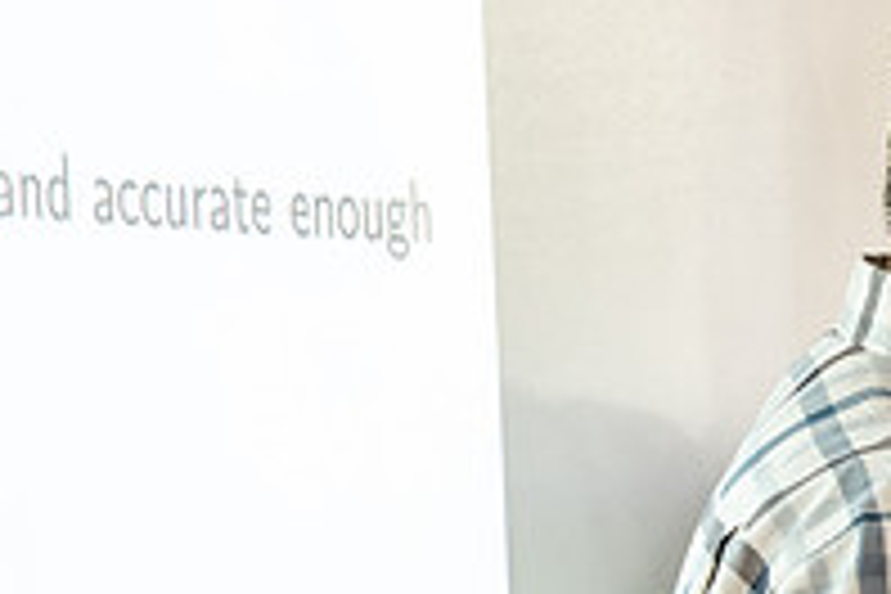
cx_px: 1233
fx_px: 7994
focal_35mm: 323
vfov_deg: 4.3
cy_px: 461
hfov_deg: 6.3
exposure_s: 1/200
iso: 2000
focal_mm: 110
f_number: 3.5
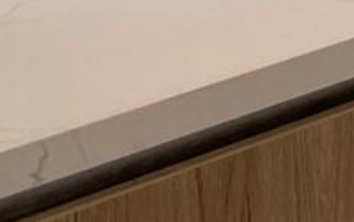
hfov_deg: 8.6
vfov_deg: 6.4
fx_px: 1864
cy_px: -366
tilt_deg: -7.6
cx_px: 1126
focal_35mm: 193
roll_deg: -2.3
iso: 40
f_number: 1.6
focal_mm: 4.2
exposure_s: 1/120
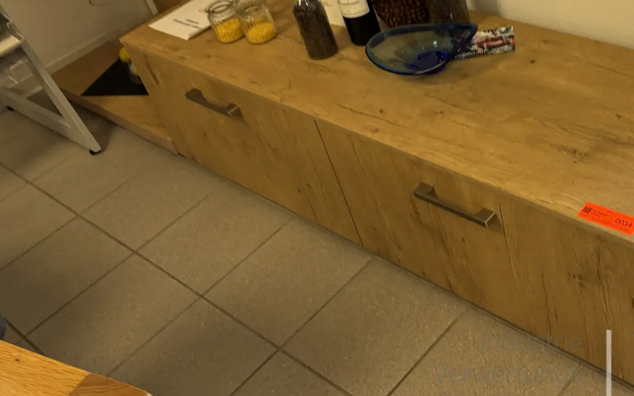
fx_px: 829
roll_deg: +12.4
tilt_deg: -28.7
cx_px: 515
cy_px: 84
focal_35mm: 48
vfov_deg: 26.4
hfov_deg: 40.0
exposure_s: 1/100
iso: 100
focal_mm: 5.96
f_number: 1.6
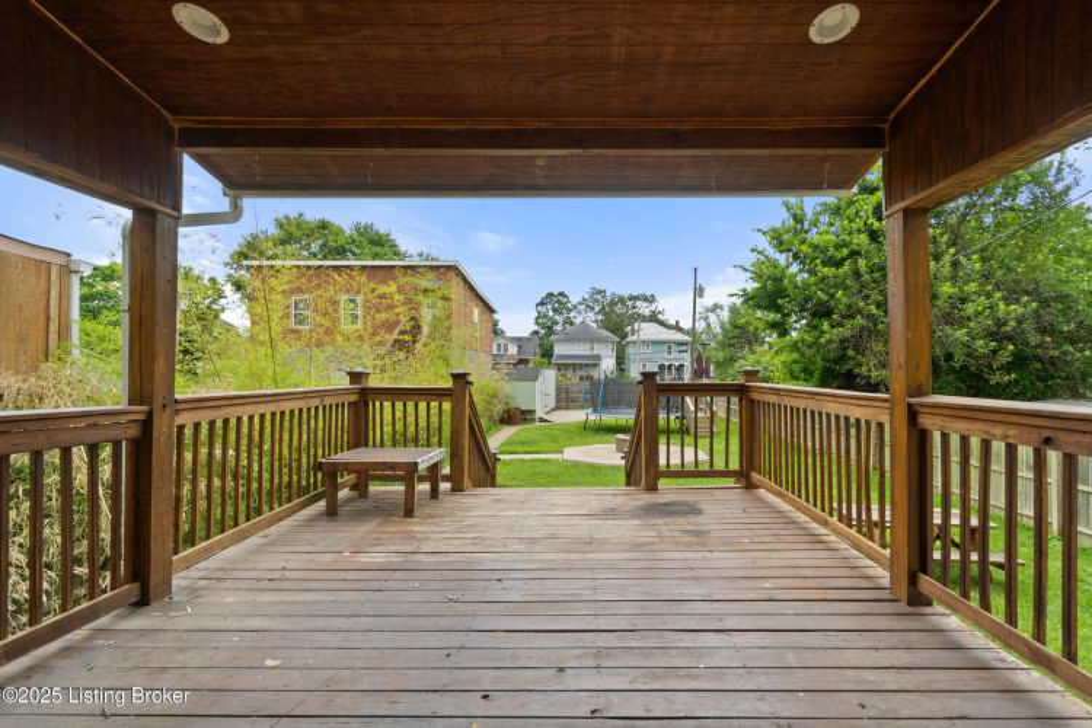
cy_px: 364
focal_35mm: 15
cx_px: 546
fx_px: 455
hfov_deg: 100.4
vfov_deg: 77.3
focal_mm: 10
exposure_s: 1/125
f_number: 10
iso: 400
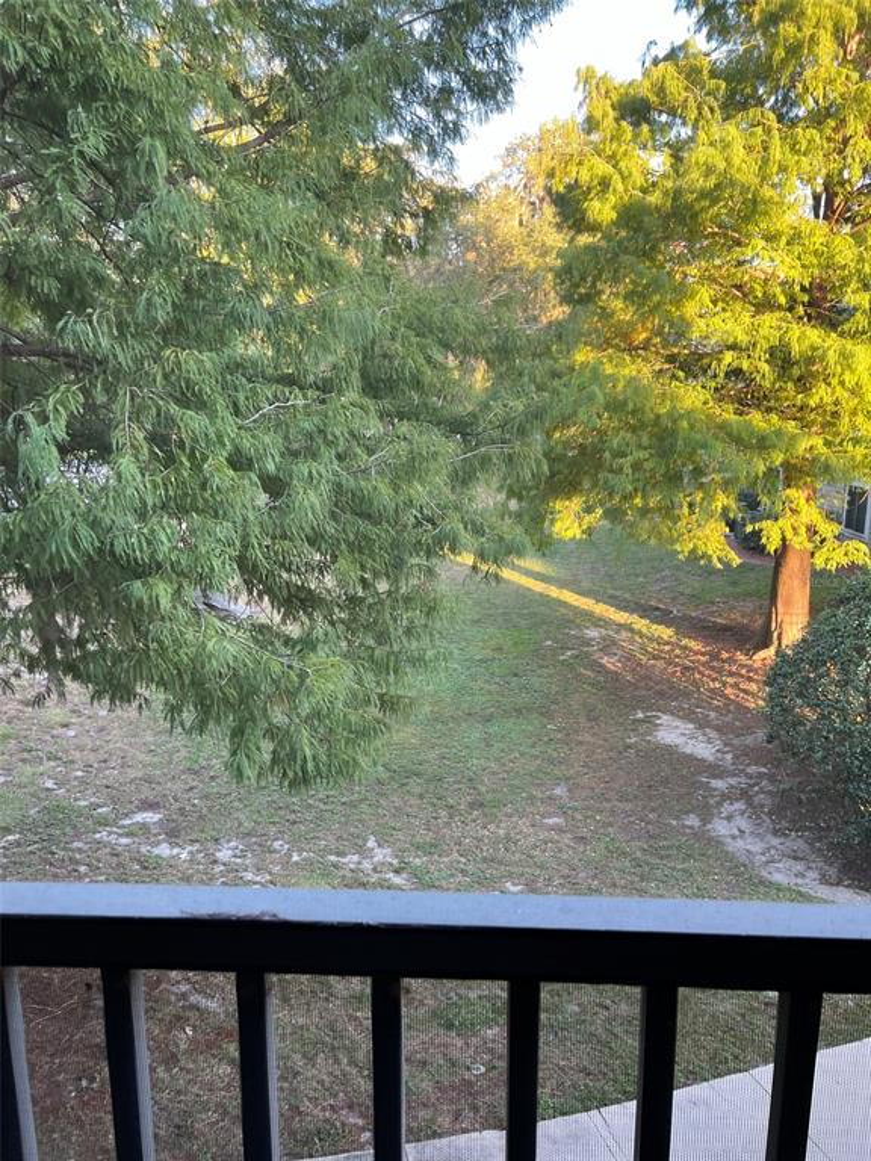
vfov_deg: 67.3
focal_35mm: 26
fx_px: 872
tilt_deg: -10.6
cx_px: 436
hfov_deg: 53.1
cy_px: 580
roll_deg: -1.0
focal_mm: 5.7
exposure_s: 1/121
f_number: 1.5
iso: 100
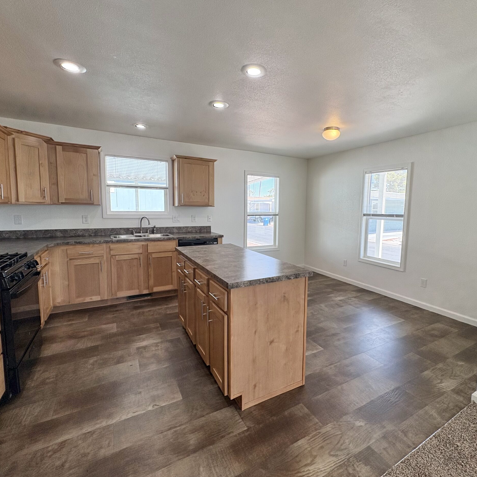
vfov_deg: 84.0
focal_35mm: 17
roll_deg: -0.6
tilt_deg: -6.5
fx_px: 265
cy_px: 233
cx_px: 265
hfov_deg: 83.7
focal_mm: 2.22
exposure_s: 1/128
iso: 80
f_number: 2.2
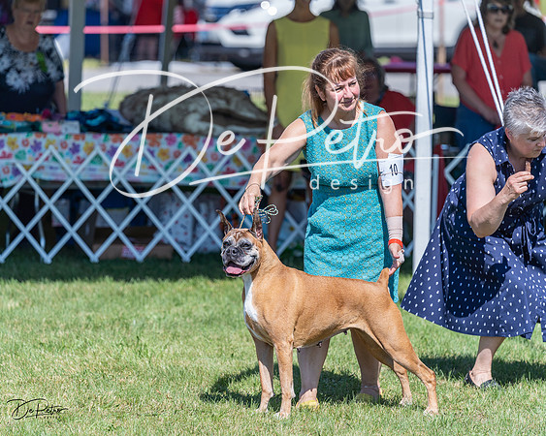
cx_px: 273
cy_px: 218
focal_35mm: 218
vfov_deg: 7.1
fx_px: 3529
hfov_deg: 8.8
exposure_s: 1/1000
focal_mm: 194
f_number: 4
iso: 100
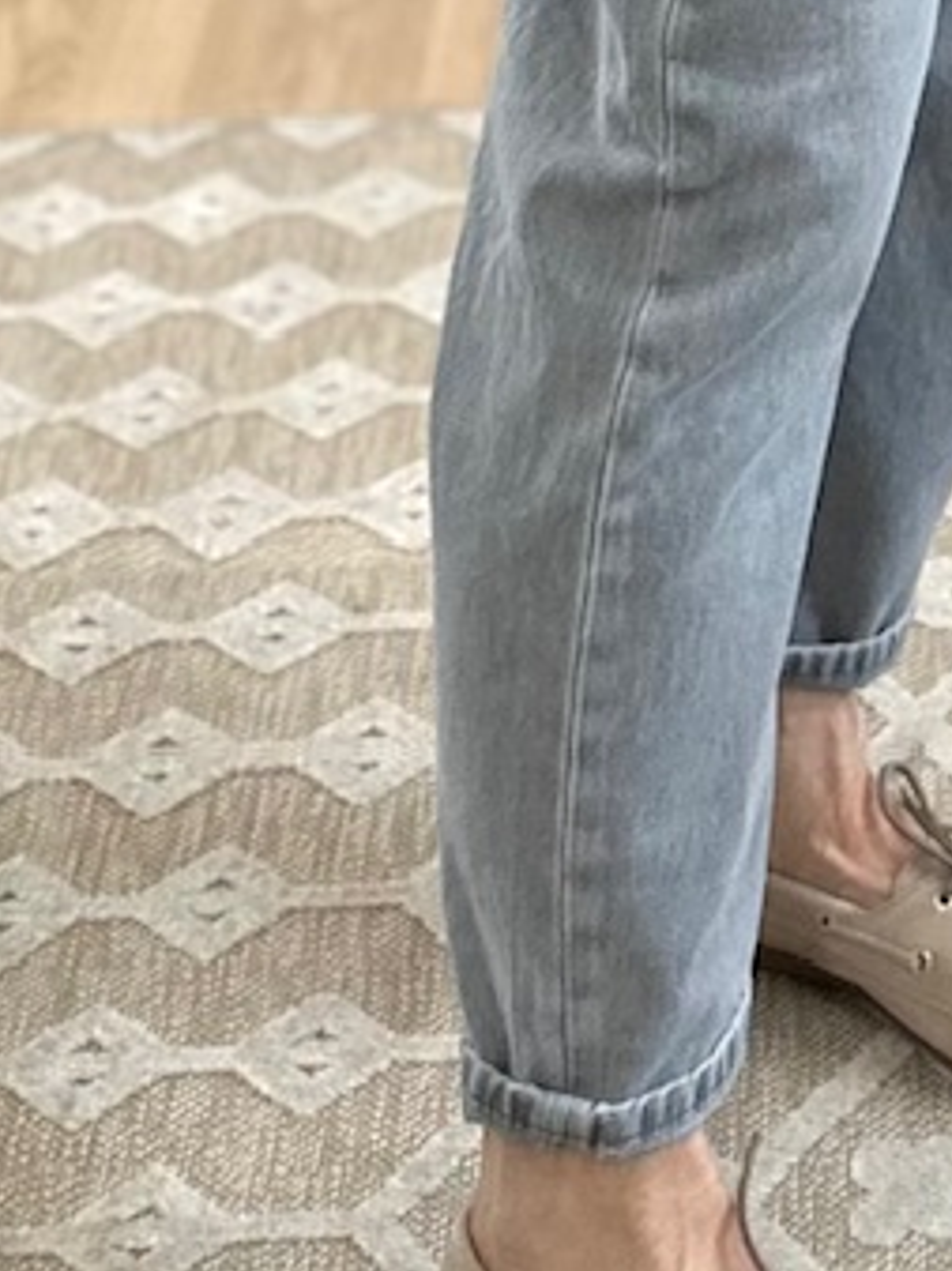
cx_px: 738
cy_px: -797
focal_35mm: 91
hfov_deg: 16.1
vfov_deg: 18.3
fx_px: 3341
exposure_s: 1/74
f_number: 1.78
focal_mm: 6.86
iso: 250
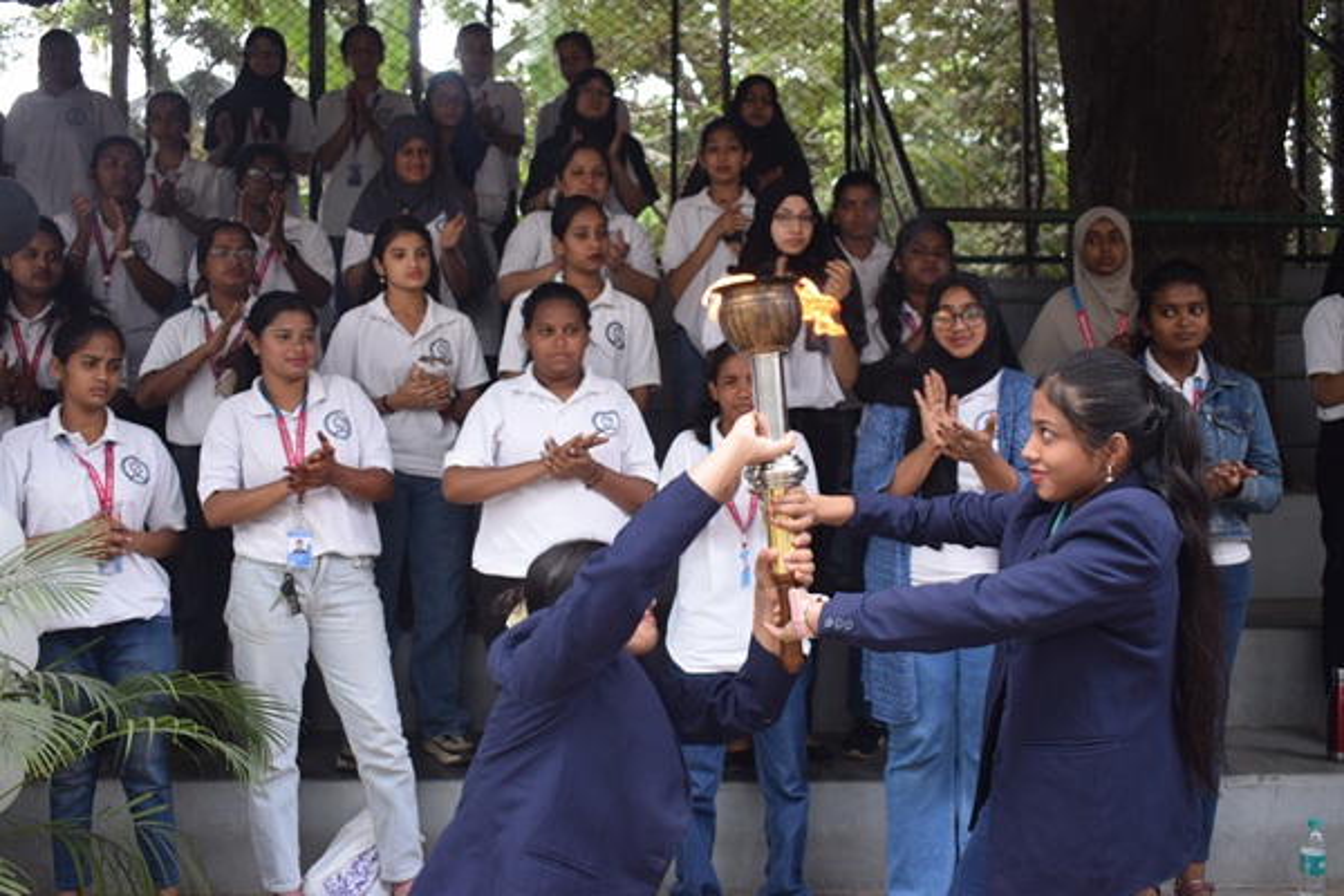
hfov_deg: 53.1
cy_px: 448
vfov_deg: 36.9
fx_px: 1344
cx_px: 672
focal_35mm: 36
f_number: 4.5
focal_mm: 24
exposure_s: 1/80
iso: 400
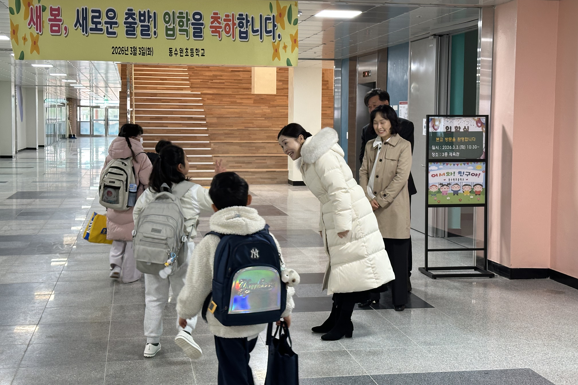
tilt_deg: -3.5
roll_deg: -0.5
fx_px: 803
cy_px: 170
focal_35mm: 50
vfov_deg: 27.0
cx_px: 289
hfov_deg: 39.6
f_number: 1.78
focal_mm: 6.86
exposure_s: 1/60
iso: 125
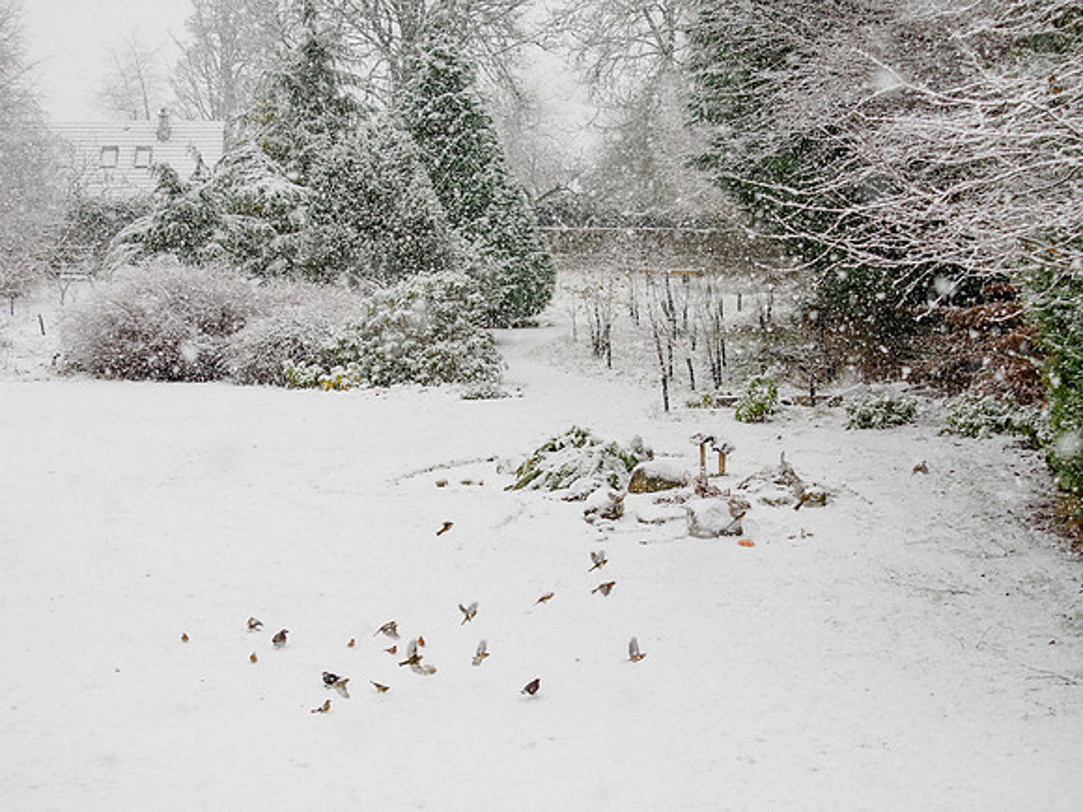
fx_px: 2503
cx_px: 542
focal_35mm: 80
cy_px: 406
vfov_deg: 18.4
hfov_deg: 24.4
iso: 800
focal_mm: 40
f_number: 3.2
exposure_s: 1/500
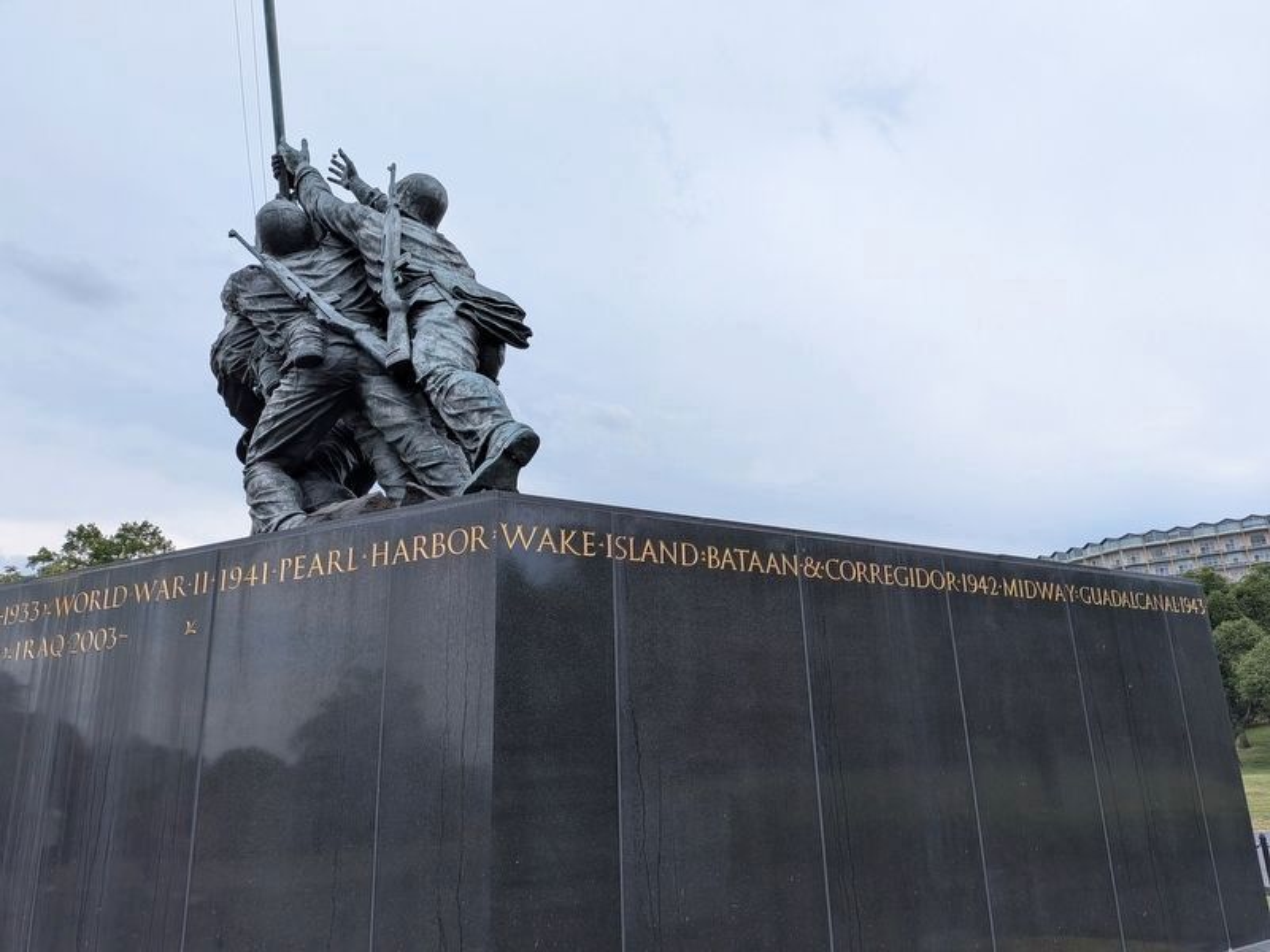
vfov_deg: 56.8
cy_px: 476
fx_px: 881
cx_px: 635
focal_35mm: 24
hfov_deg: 71.6
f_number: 1.7
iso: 41
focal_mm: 4.53
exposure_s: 1/1712
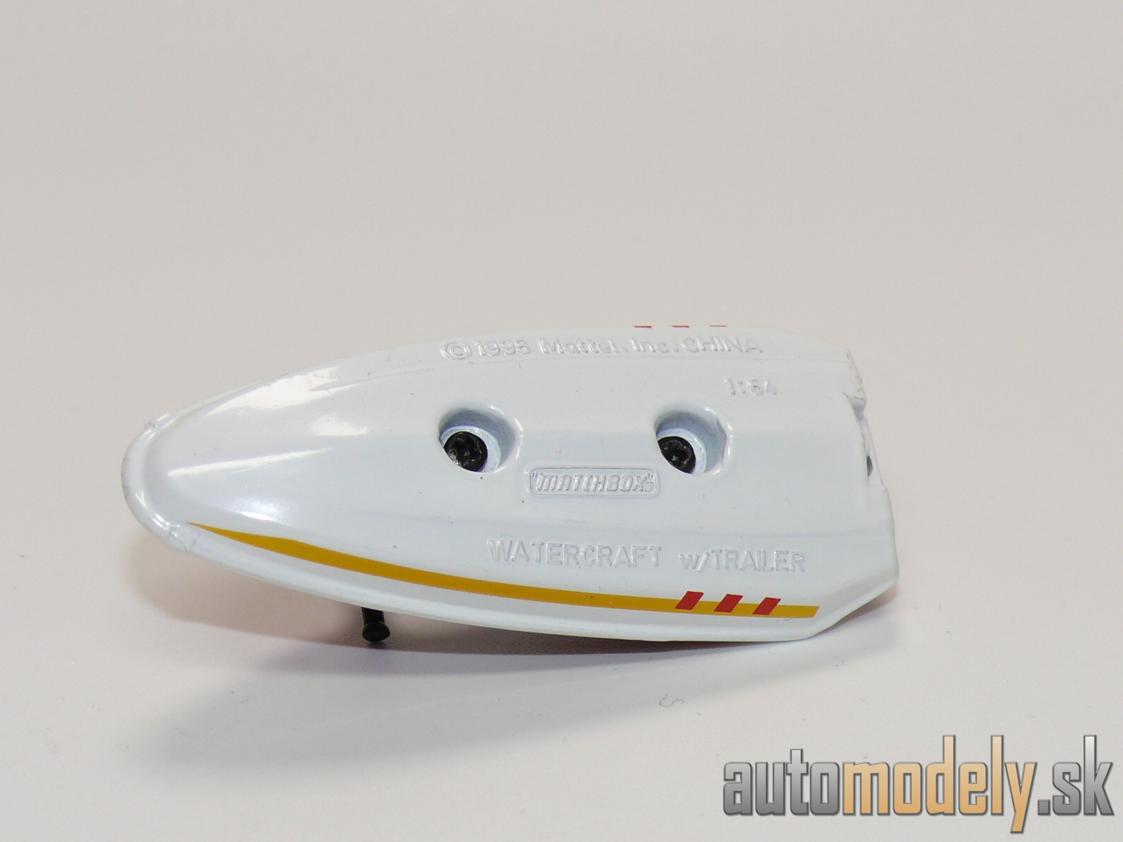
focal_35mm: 108
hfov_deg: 18.2
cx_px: 562
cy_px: 421
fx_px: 3504
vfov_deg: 13.7
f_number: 4
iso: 100
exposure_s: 1/30
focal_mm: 13.8
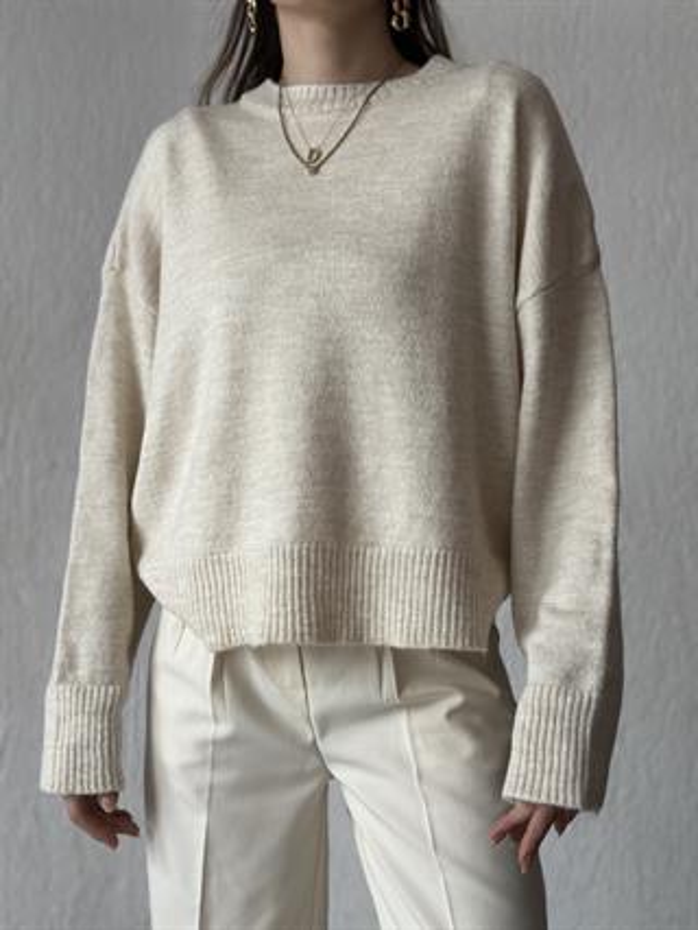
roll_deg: -1.4
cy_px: 465
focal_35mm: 48
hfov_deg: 30.3
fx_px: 1289
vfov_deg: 39.6
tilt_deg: +0.2
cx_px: 349
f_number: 1.78
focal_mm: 6.86
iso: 125
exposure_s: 1/114
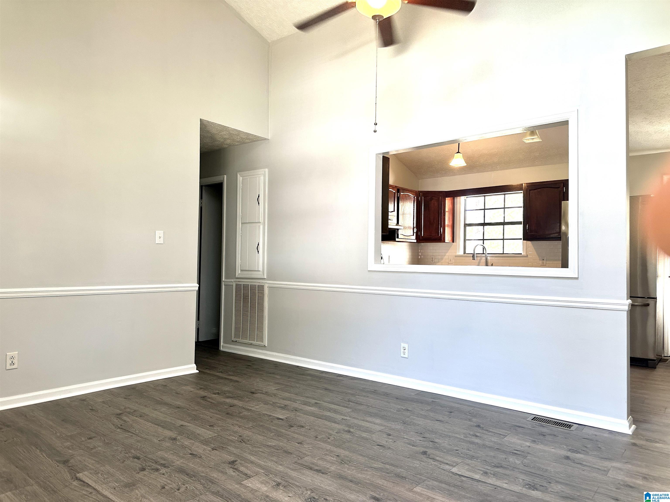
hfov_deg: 71.6
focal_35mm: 24
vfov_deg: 56.8
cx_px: 335
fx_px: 465
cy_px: 251
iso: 160
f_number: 1.78
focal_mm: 6.86
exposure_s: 1/60
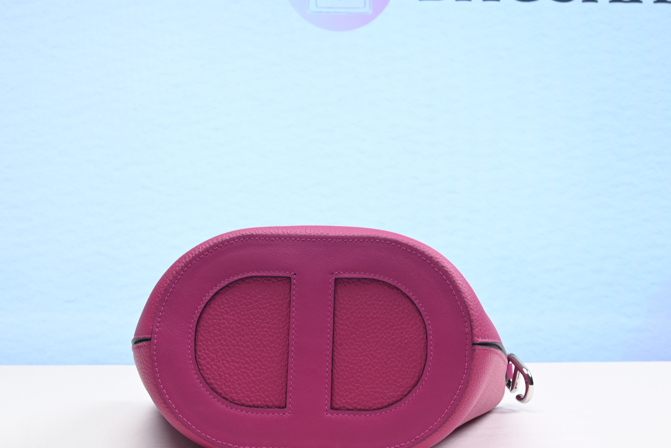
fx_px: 1044
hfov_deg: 35.6
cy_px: 226
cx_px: 320
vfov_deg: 24.2
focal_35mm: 56
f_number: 16
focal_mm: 39
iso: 100
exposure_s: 1/2
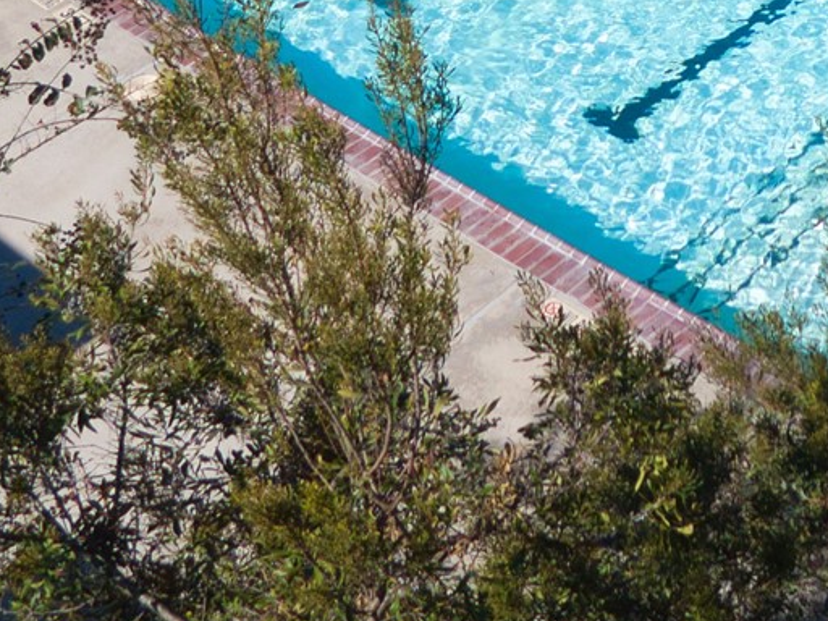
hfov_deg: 19.7
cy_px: -501
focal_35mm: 96
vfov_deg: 13.7
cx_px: 867
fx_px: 2296
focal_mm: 4.39
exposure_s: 1/1250
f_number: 2.8
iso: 100
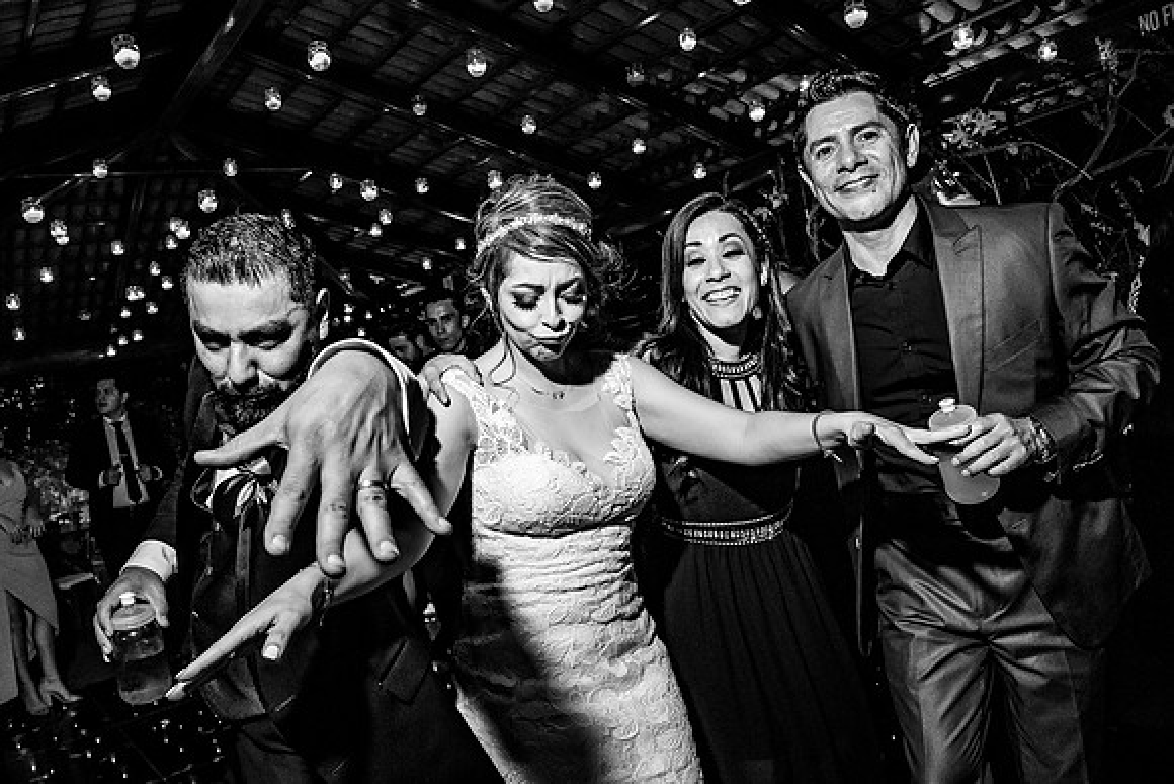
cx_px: 528
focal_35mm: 27
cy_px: 435
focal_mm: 24
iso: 2000
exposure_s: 1/40
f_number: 8
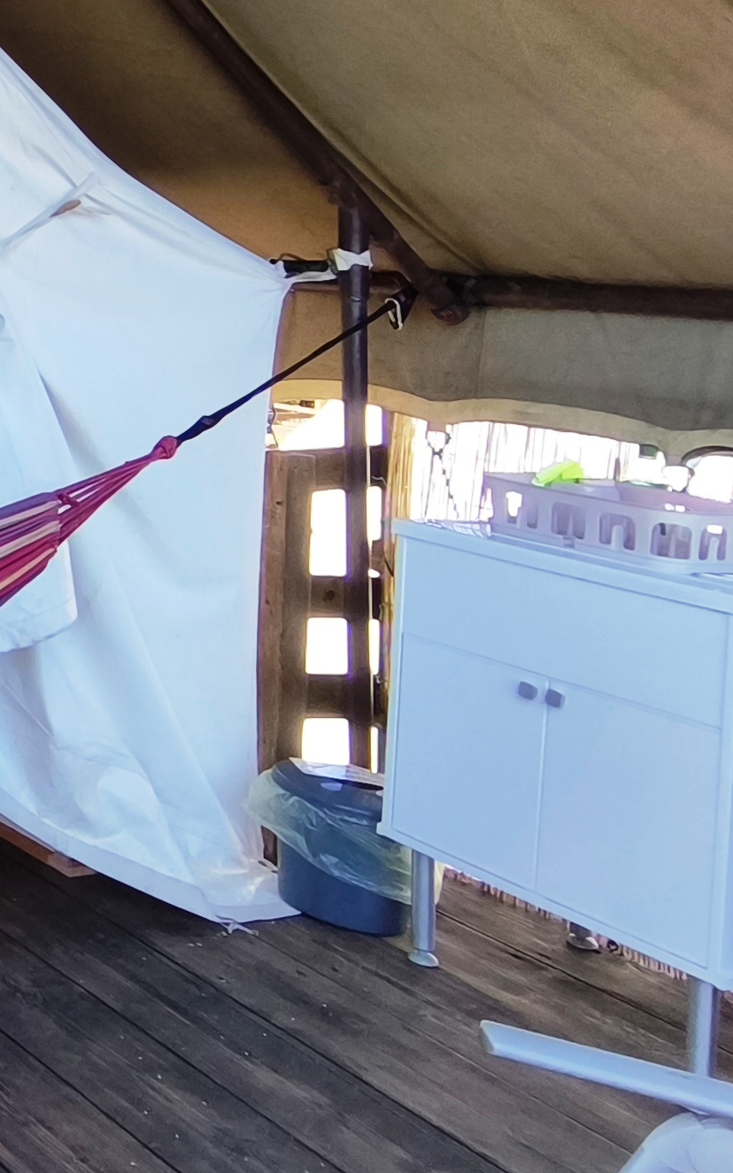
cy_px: 185
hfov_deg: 18.7
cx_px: -685
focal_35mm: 48
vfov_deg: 39.7
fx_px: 1534
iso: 50
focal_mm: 1.91
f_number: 2.2
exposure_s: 1/239
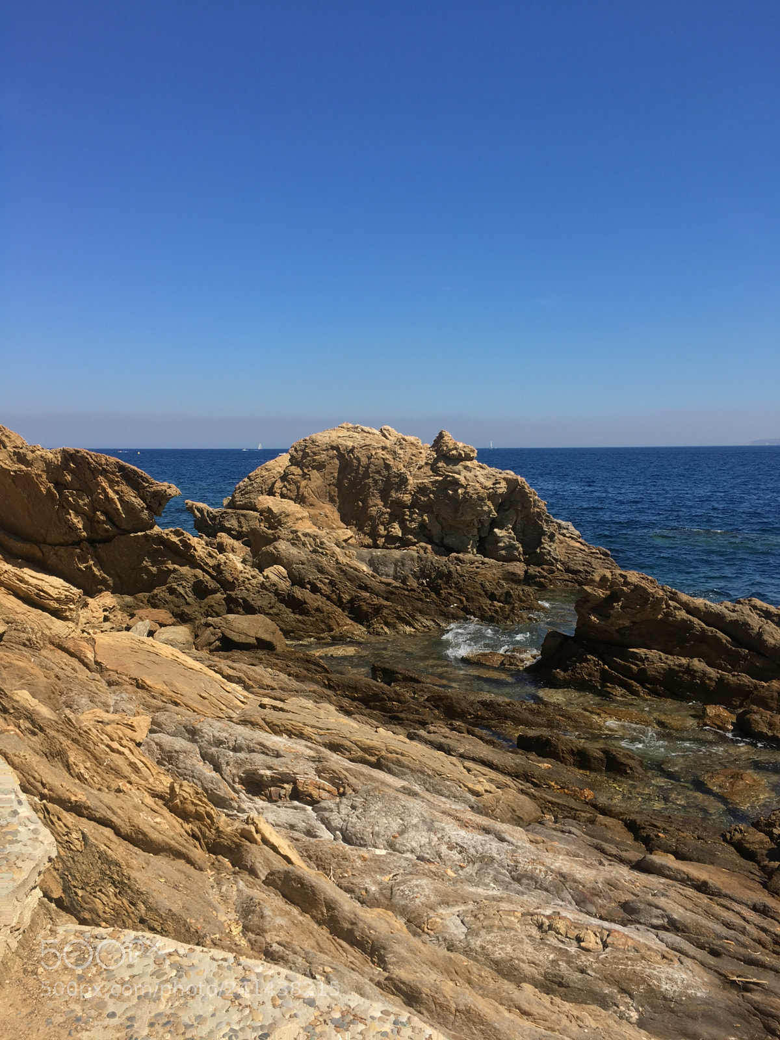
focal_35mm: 29
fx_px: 871
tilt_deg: -1.6
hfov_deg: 48.2
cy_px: 520
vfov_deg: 61.7
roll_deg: +0.7
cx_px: 390
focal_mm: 4.15
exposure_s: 1/1508
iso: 25
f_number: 2.2
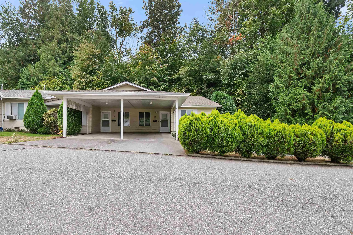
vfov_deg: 77.3
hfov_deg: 100.4
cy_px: 118
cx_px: 176
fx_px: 147
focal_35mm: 15
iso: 320
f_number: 10
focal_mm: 10
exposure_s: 1/60
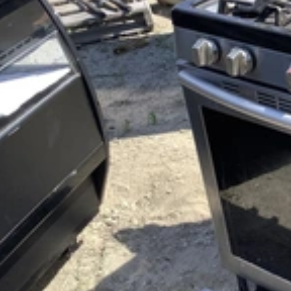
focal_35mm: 76
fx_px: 723
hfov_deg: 20.6
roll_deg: +3.1
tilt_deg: -28.7
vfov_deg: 22.7
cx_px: 386
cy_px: 93
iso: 25
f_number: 2.4
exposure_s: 1/582
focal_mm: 3.3
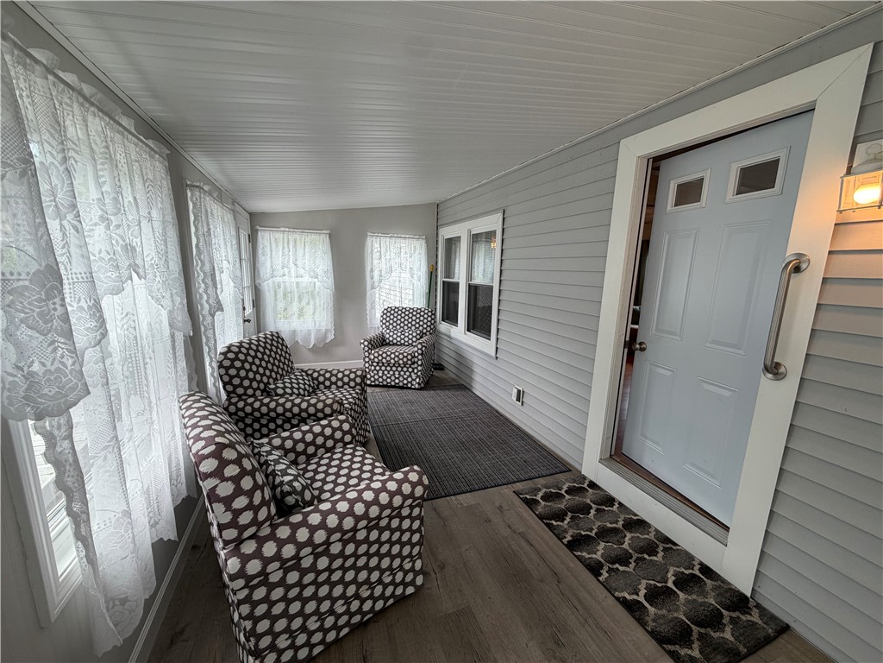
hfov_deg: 102.1
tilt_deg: -9.9
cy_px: 332
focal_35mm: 14
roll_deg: -3.6
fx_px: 357
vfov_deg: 85.7
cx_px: 442
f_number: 2.2
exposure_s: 1/120
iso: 50
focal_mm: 2.22
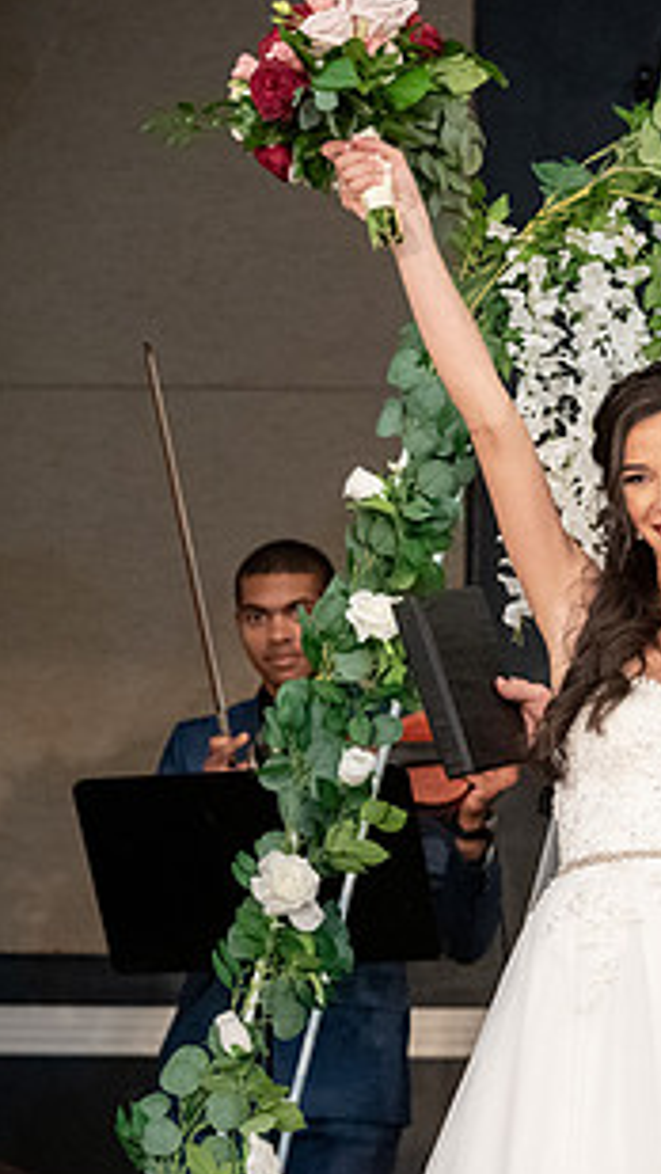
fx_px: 5884
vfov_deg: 11.4
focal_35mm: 189
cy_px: 655
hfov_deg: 6.3
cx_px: 1039
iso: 8000
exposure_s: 1/200
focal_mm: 94
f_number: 4
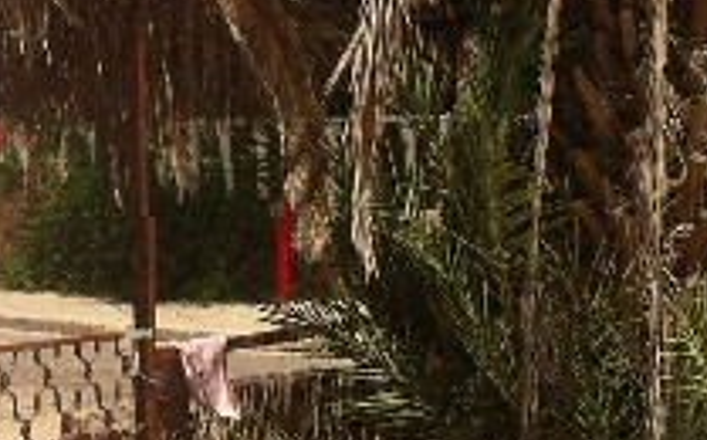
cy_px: 8
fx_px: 2732
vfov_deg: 9.1
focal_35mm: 142
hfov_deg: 14.5
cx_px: 14
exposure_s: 1/2320
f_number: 2.8
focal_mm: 3.85
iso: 80
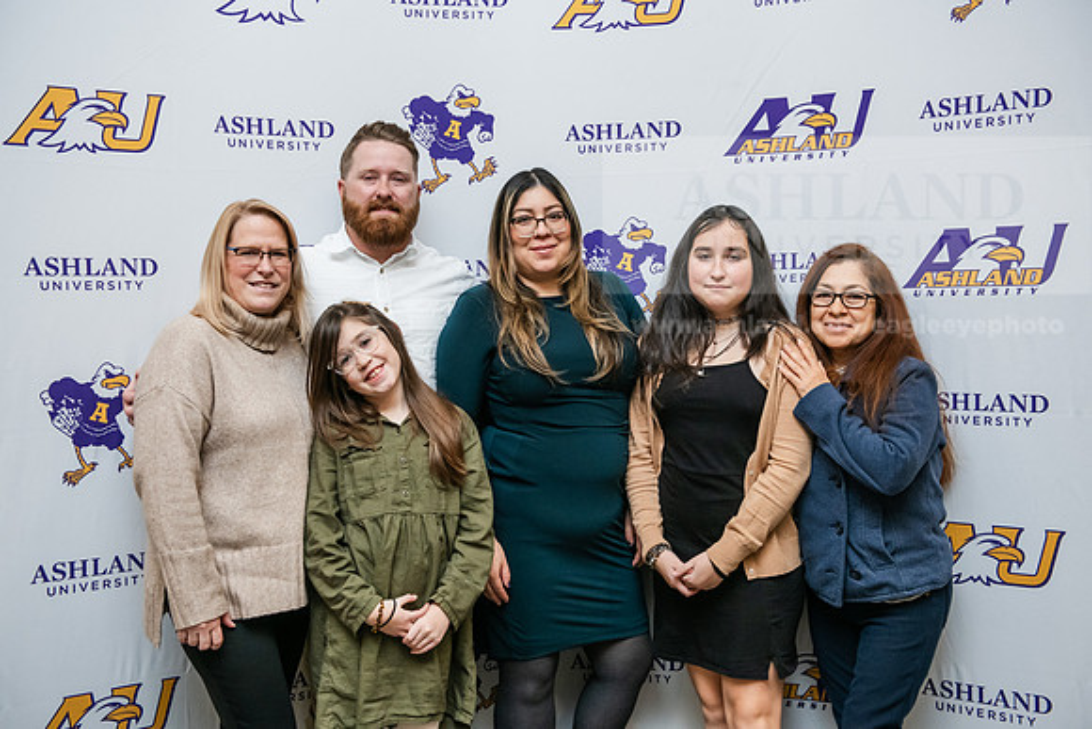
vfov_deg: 29.9
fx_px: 1365
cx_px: 546
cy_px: 364
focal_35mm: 45
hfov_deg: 43.6
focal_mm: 45
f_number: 4
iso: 1600
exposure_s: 1/200
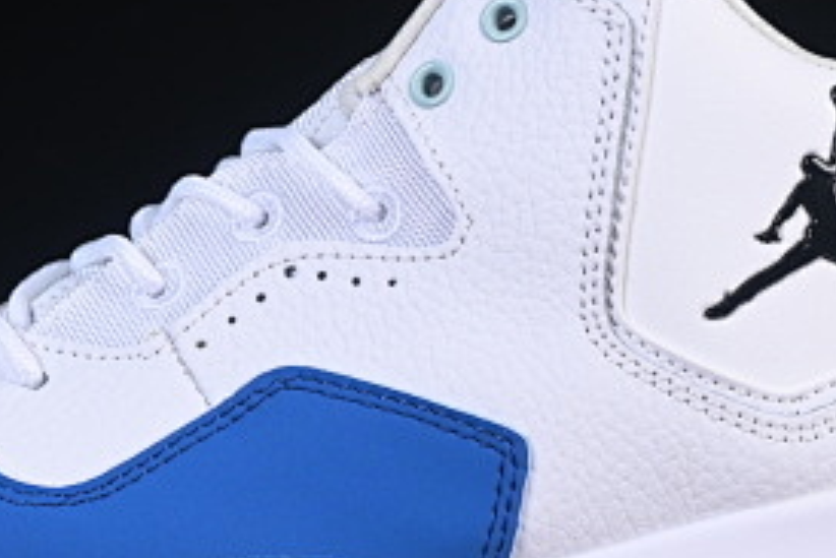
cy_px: 255
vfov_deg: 6.3
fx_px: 5088
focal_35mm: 219
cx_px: 320
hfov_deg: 9.4
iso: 160
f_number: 8
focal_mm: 50
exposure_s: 1/80
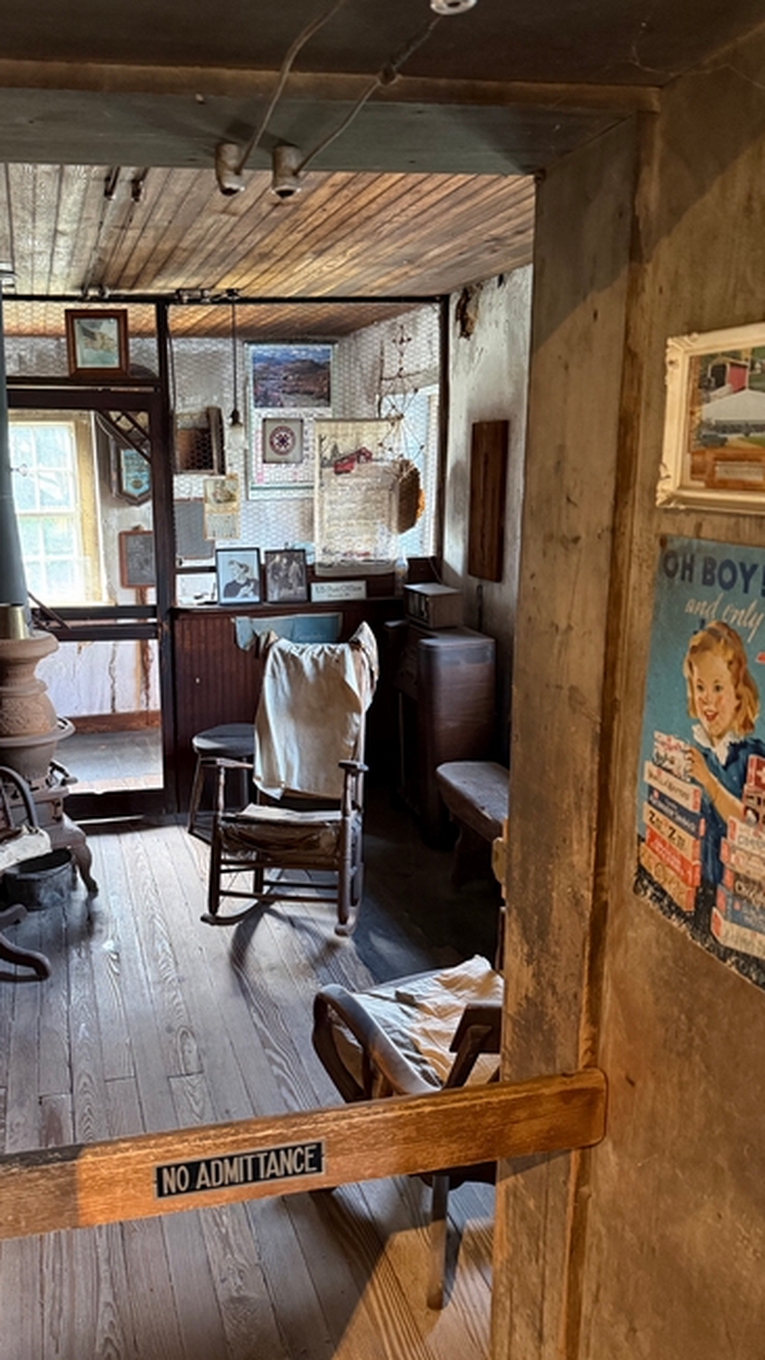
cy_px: 694
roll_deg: +0.5
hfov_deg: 42.2
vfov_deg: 69.9
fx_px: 974
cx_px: 249
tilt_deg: -12.4
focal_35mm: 27
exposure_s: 1/60
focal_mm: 6.76
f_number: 1.78
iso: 800
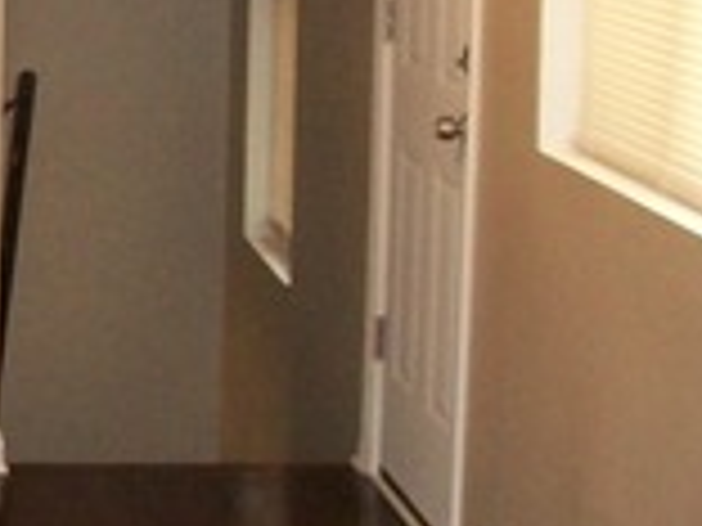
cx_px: -414
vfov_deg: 11.3
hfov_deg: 13.9
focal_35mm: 131
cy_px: 94
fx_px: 2657
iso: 240
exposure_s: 1/30
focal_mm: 5.7
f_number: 2.9
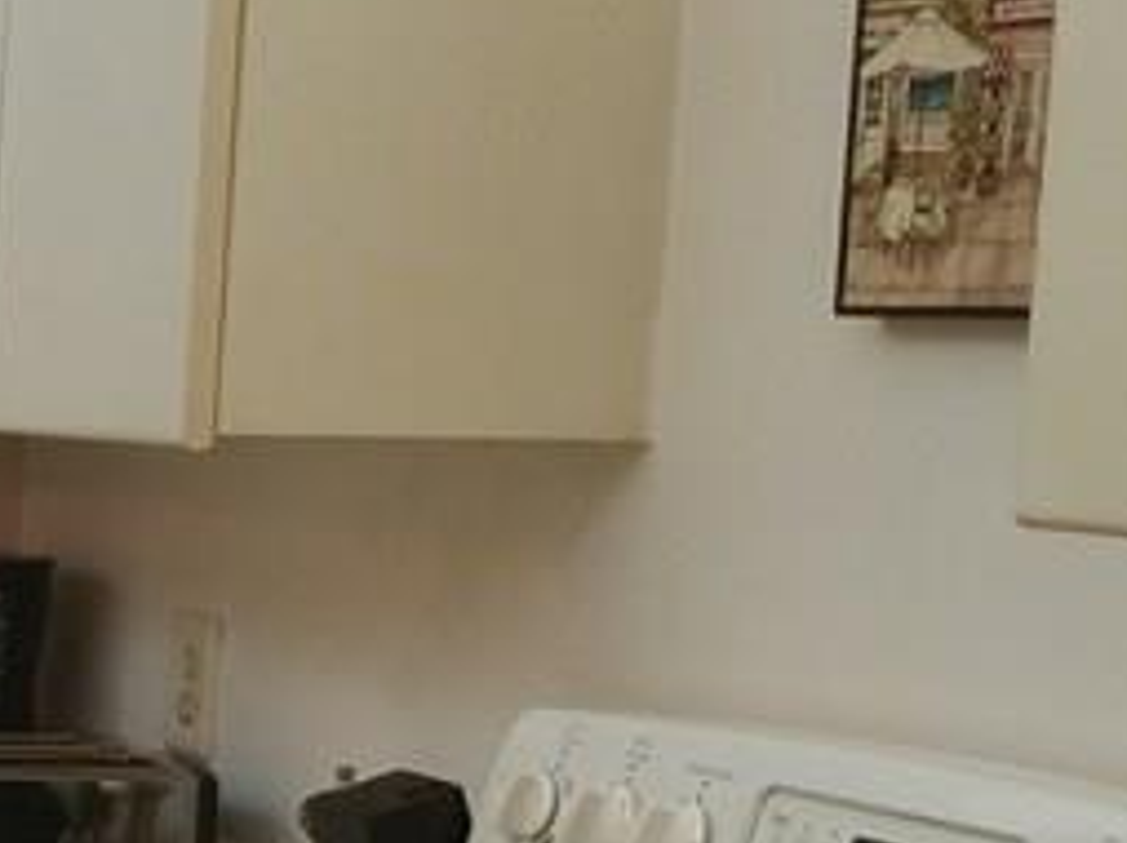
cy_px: 532
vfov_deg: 14.1
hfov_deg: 15.2
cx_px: -1114
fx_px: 3415
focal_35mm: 105
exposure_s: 1/60
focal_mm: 4.2
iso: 100
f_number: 1.7
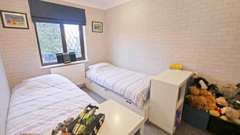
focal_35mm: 16
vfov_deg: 67.1
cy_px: 67
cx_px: 116
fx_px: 102
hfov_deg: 99.3
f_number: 4
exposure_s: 1/60
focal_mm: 7
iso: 640
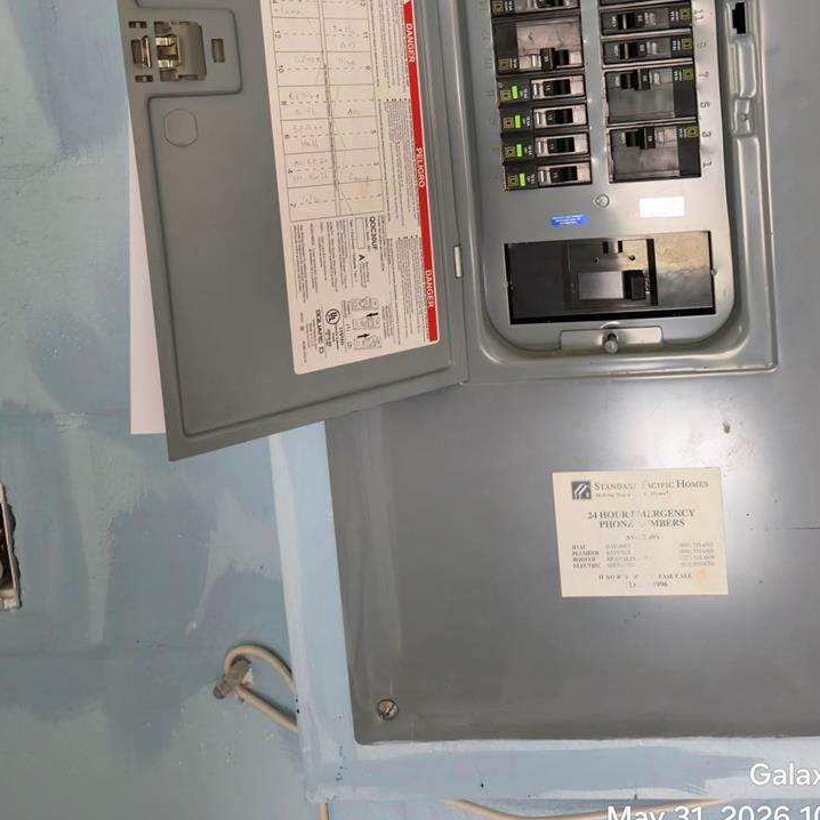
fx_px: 911
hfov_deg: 48.3
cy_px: 210
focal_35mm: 34
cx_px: 474
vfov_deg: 46.8
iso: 320
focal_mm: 5.4
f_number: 1.8
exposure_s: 1/40
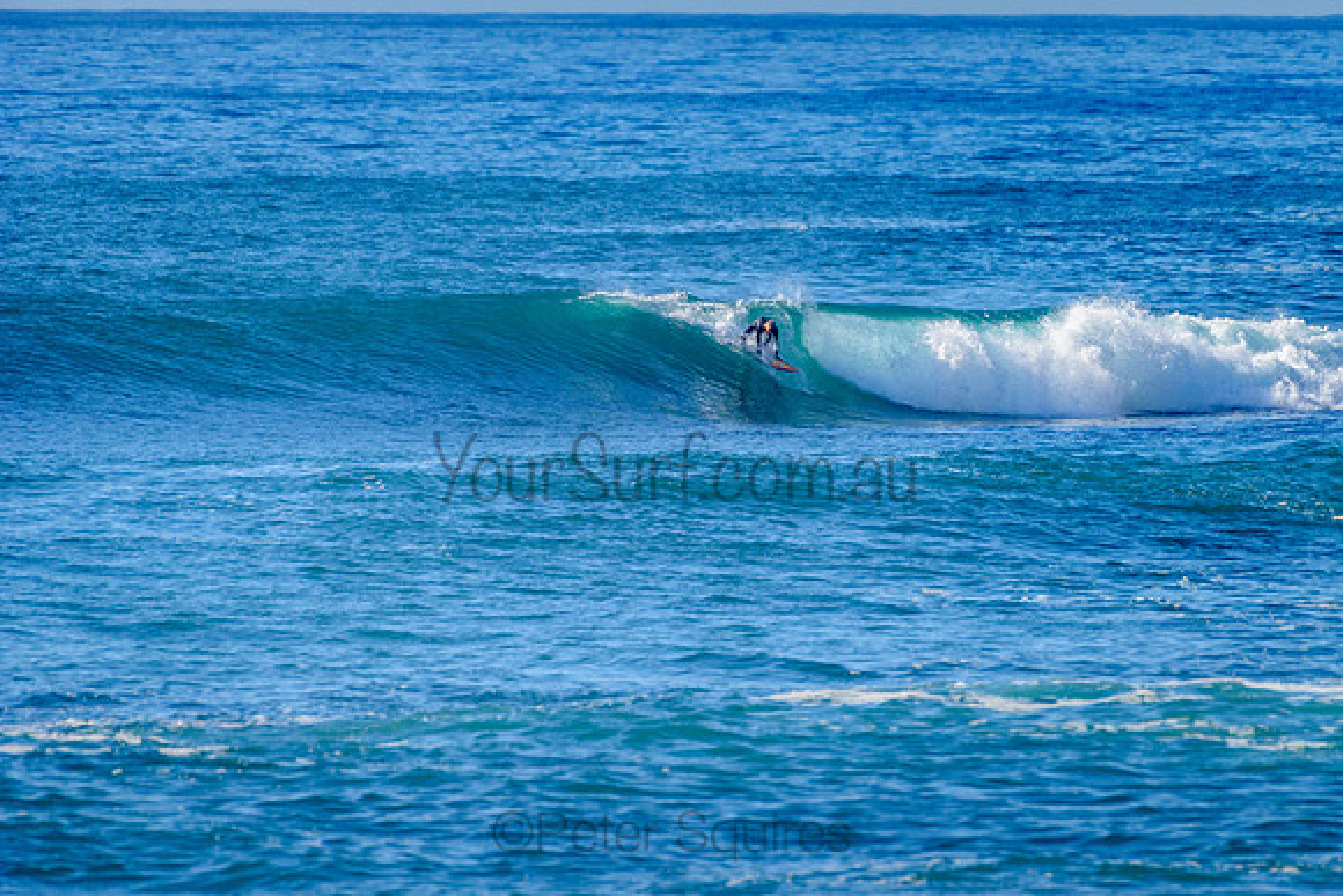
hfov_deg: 3.4
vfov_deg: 2.2
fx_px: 22881
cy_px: 382
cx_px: 824
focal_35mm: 613
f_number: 5.6
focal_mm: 500
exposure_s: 1/2000
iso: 220
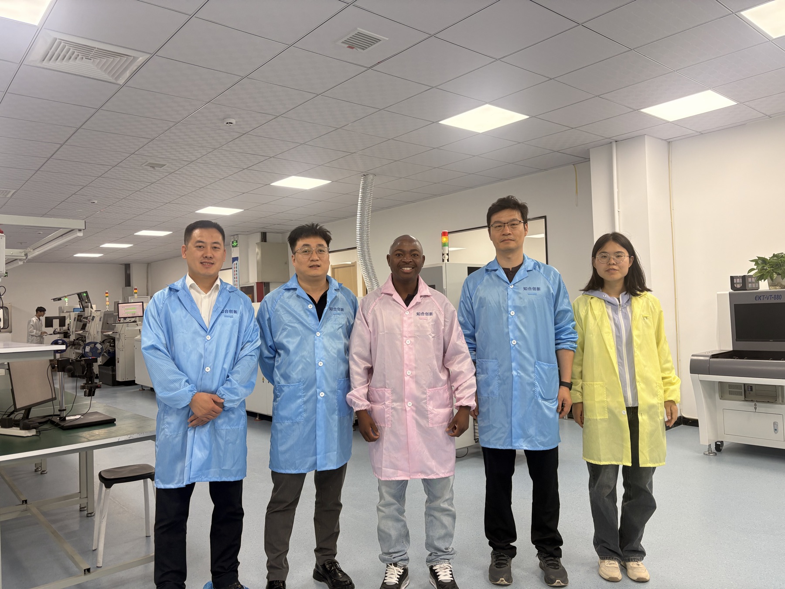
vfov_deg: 53.1
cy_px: 294
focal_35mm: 26
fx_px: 590
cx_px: 392
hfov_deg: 67.3
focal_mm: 5.96
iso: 64
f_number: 1.6
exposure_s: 1/100
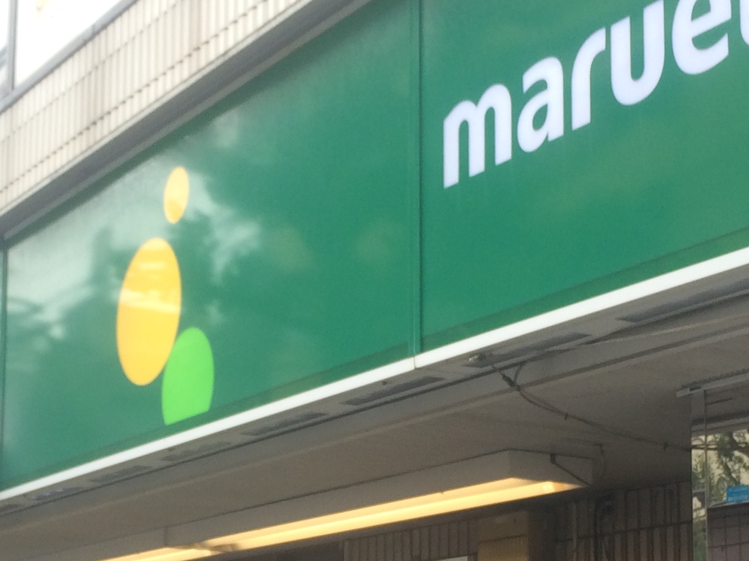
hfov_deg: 24.4
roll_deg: +0.7
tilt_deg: +10.9
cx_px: 341
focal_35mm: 80
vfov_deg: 18.2
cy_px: 494
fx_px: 1731
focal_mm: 4.15
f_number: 2.2
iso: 32
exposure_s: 1/120
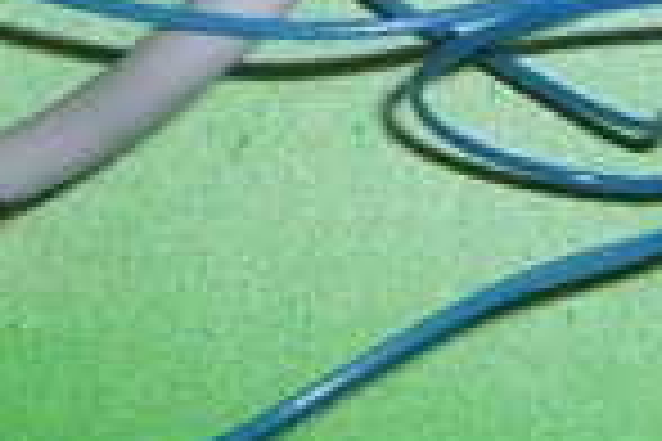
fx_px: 4983
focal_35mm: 271
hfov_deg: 7.6
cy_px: -468
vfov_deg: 5.0
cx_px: 32
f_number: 3.2
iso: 100
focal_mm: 7.5
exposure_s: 1/30
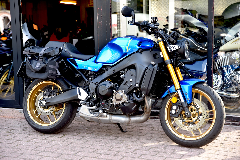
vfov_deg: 19.5
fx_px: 467
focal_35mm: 70
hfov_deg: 28.8
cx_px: 120
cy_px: 80
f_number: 3.2
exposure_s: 1/60
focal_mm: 70
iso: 100
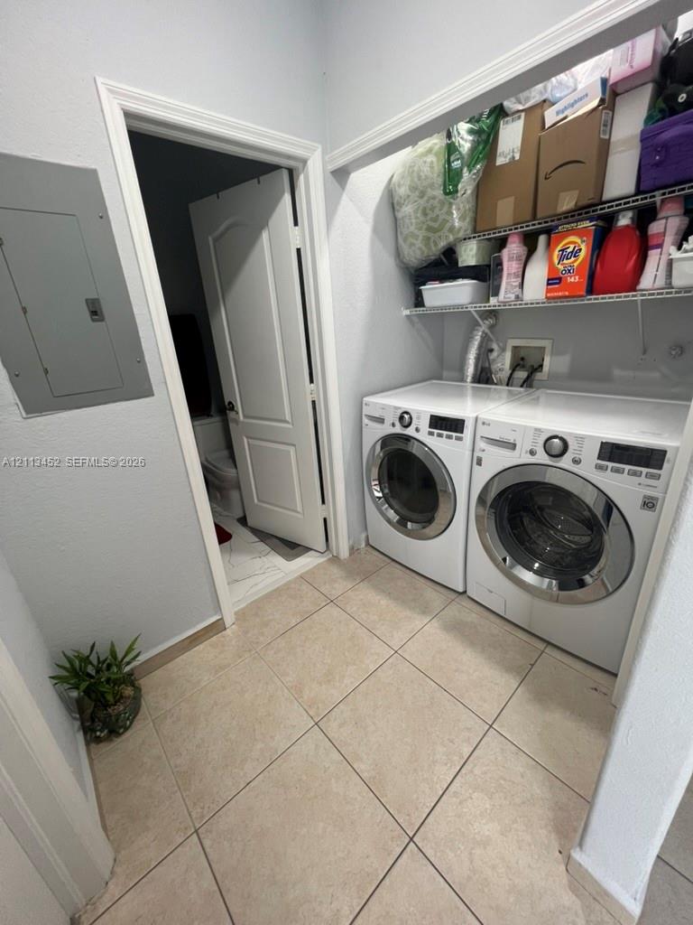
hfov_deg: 89.9
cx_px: 346
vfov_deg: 106.2
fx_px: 347
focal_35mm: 13
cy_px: 462
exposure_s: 1/60
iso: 160
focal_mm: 1.57
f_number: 1.8
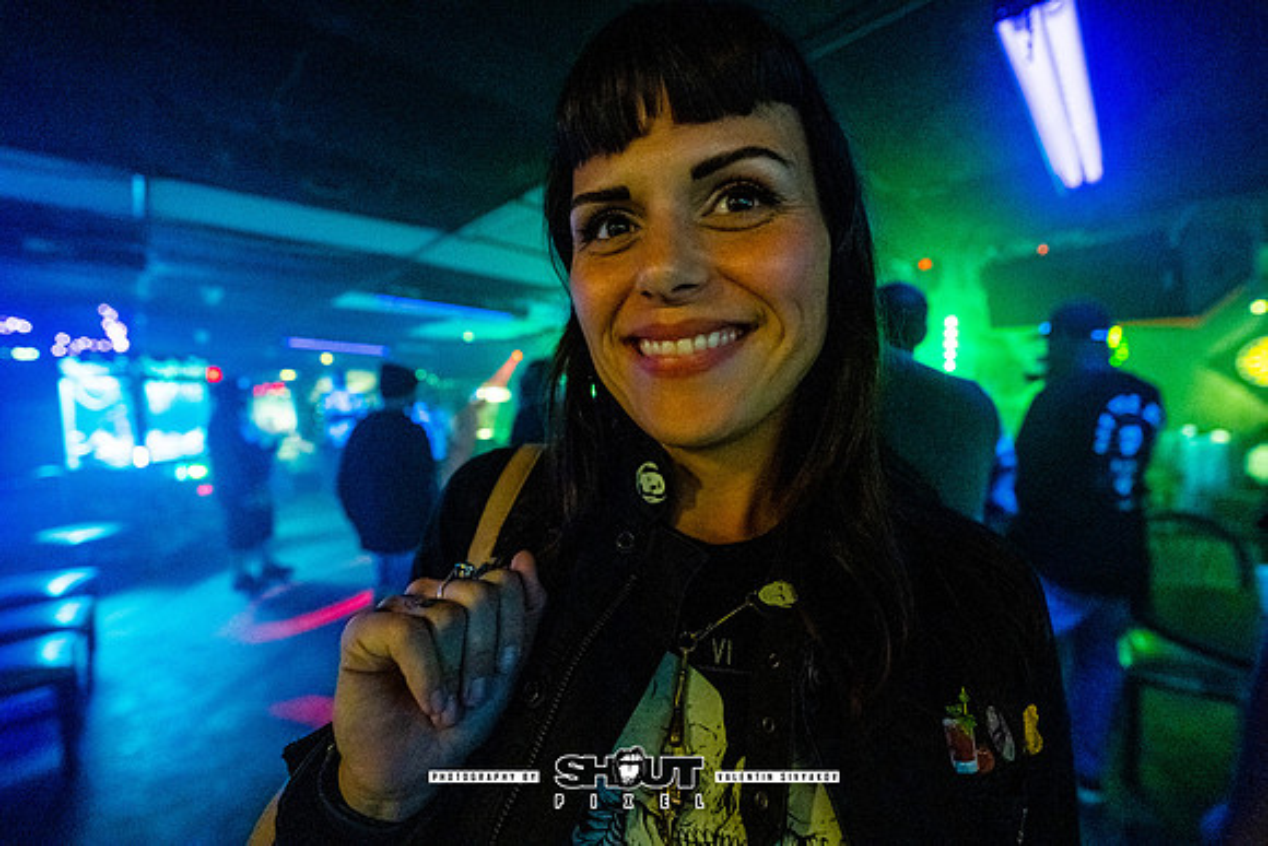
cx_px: 634
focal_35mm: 14
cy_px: 423
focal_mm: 14
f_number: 2.8
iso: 4000
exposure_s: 1/160
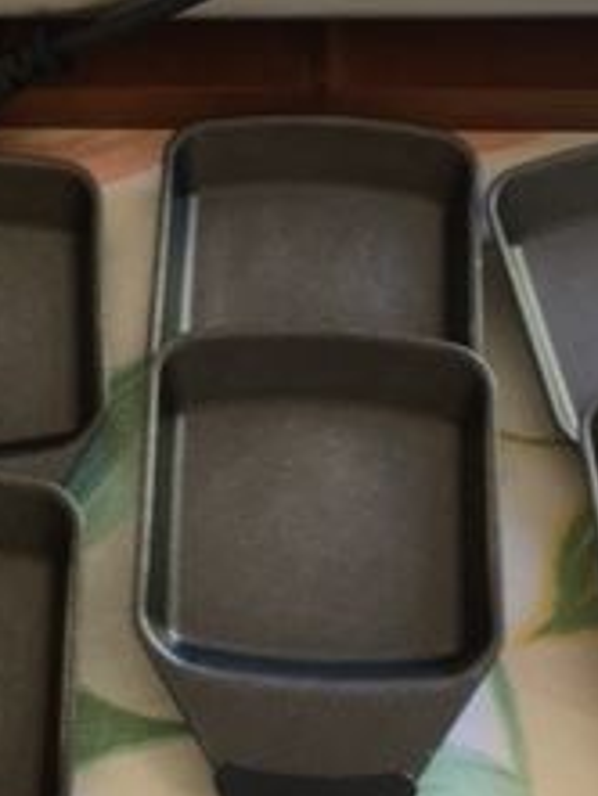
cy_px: 256
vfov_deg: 23.2
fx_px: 1933
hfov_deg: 17.4
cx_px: 90
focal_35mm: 84
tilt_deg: -56.4
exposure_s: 1/33
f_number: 2.2
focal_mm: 4.15
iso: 80
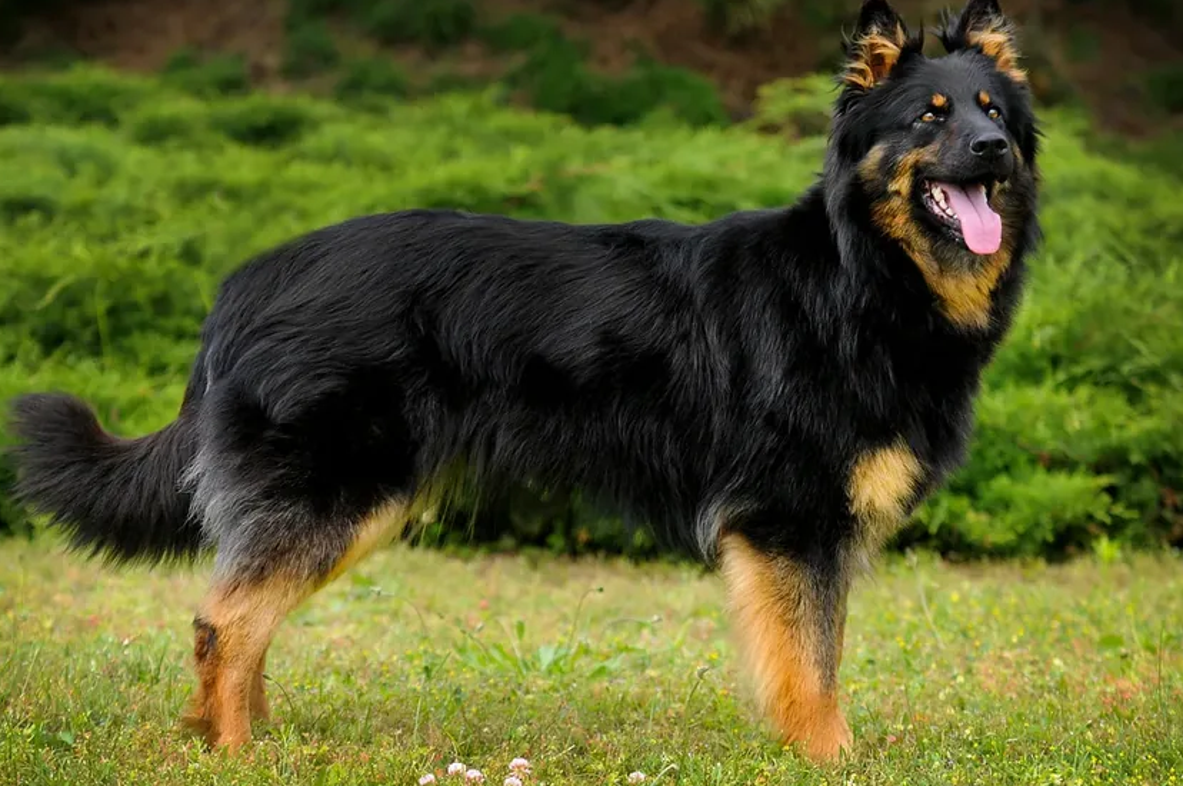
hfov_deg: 10.1
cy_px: 380
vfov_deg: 6.7
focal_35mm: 203
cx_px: 589
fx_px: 6663
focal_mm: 112
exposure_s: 1/640
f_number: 4
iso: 320
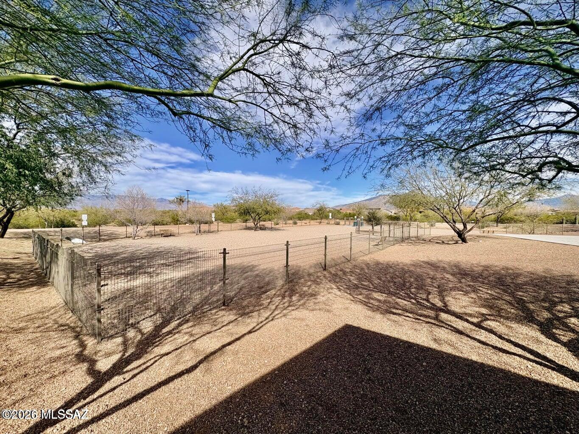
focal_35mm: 14
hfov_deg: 102.1
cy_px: 217
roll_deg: -0.6
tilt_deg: -0.6
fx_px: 234
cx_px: 290
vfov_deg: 85.7
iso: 50
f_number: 2.2
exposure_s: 1/2874
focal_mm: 2.22
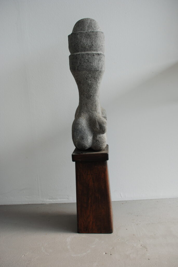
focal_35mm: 30
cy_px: 134
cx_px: 89
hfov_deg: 43.7
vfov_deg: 61.9
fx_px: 222
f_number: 5.6
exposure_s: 1/125
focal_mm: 20
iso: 200
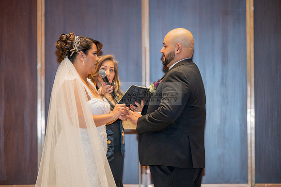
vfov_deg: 7.4
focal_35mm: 185
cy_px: 94
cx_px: 140
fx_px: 1444
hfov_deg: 11.1
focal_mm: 185
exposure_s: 1/160
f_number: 3.2
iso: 1250
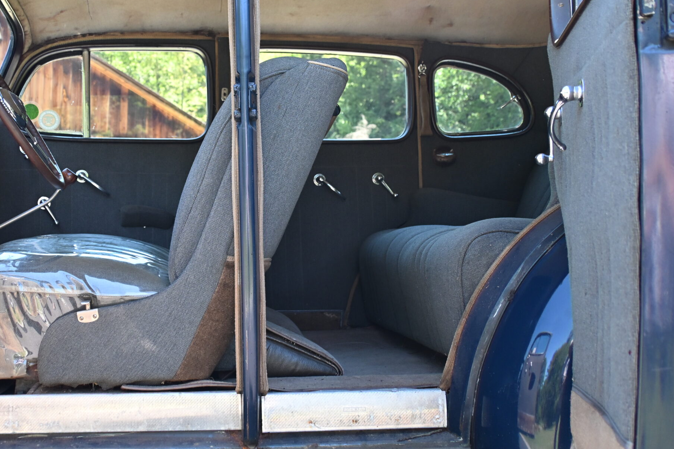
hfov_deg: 43.5
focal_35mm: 45
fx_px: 837
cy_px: 191
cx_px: 250
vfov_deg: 30.0
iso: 720
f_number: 3.5
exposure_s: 1/125
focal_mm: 21
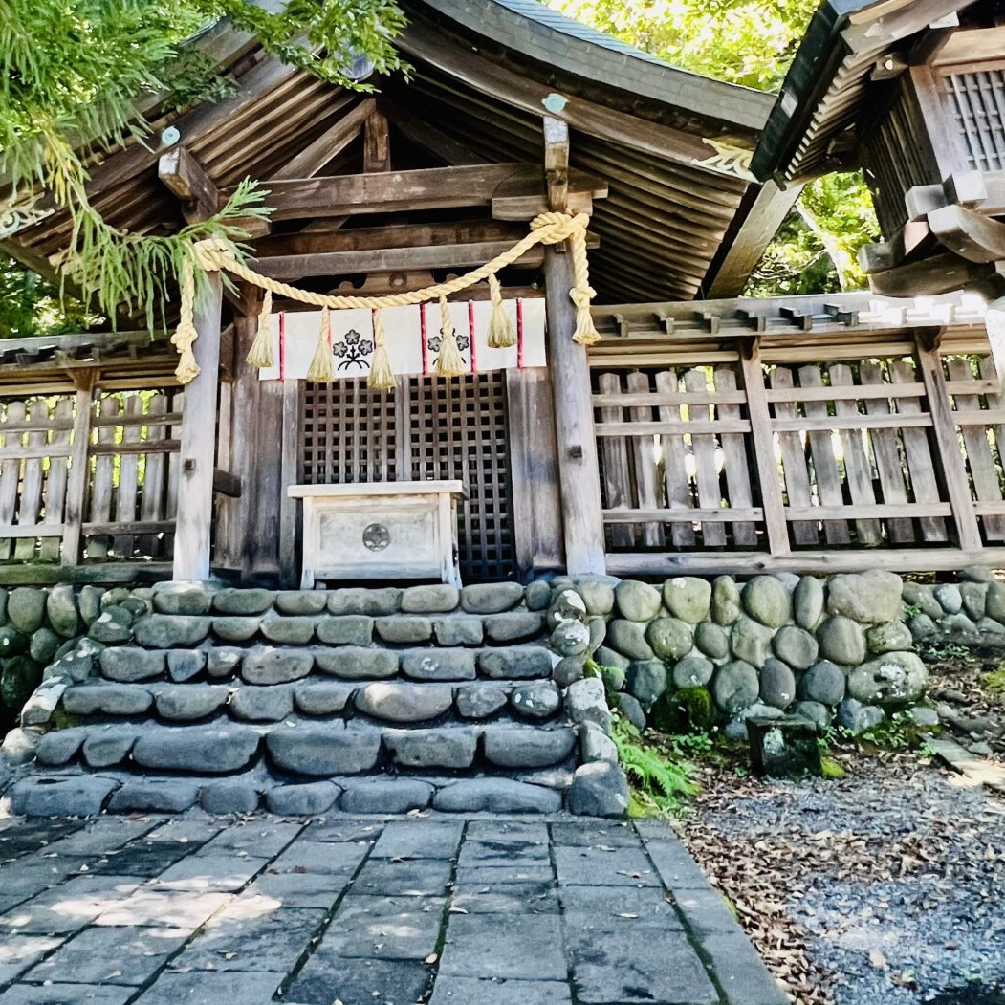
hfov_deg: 56.6
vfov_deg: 54.8
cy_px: 261
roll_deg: +0.5
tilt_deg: +20.5
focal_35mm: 28
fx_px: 920
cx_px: 378
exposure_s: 1/99
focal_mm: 1.57
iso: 250
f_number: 1.8
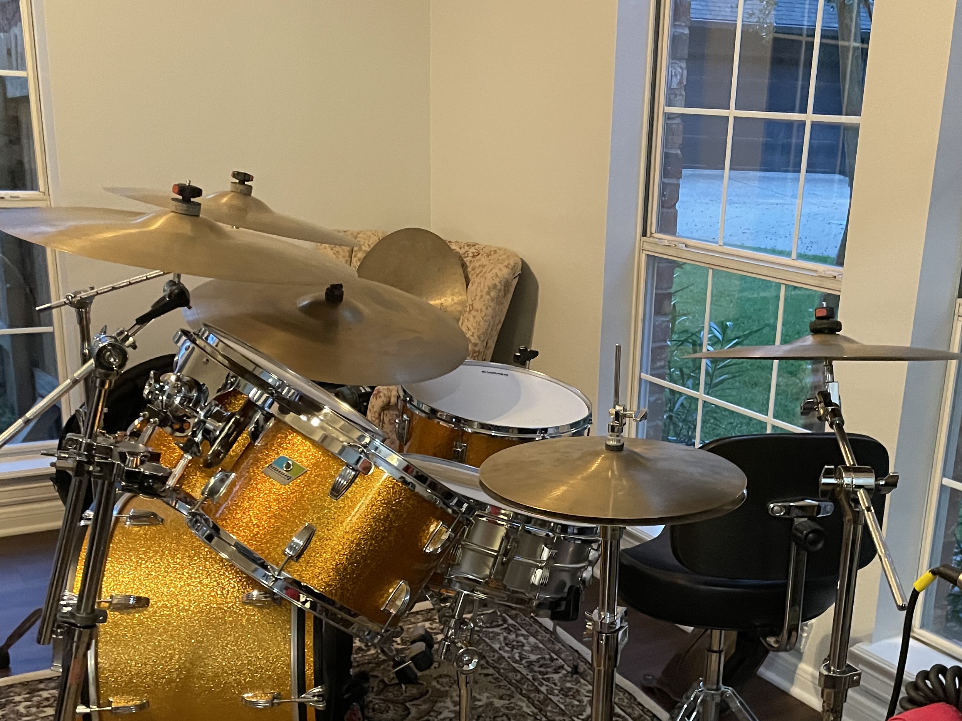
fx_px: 1167
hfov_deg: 44.4
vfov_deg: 34.1
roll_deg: -3.3
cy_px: 470
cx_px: 603
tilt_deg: -19.1
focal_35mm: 42
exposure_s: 1/30
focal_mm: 4.2
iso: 640
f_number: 1.6
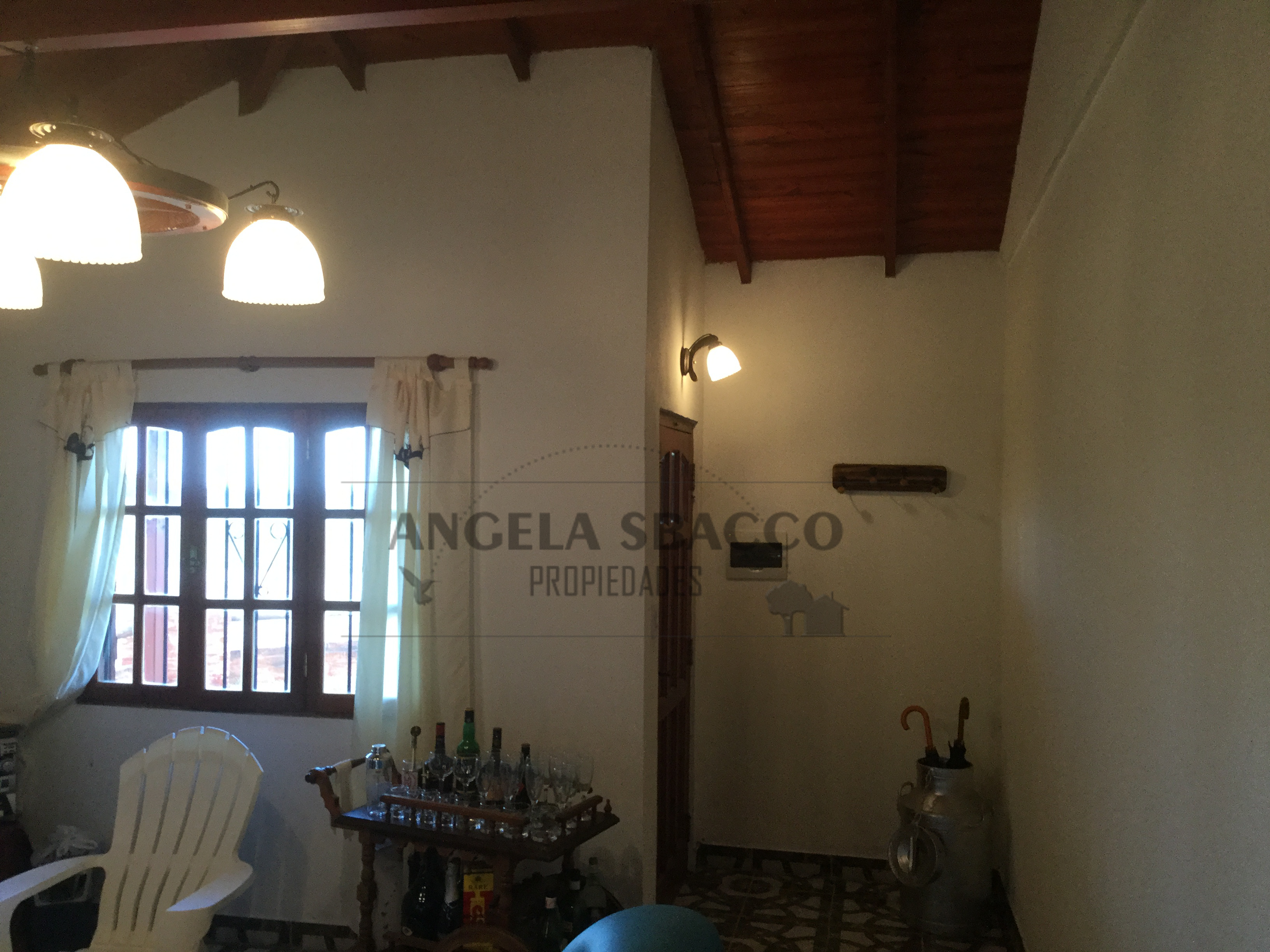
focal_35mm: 31
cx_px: 635
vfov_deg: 45.4
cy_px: 476
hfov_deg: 58.4
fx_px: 1137
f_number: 2.4
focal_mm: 3.3
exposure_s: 1/33
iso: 50
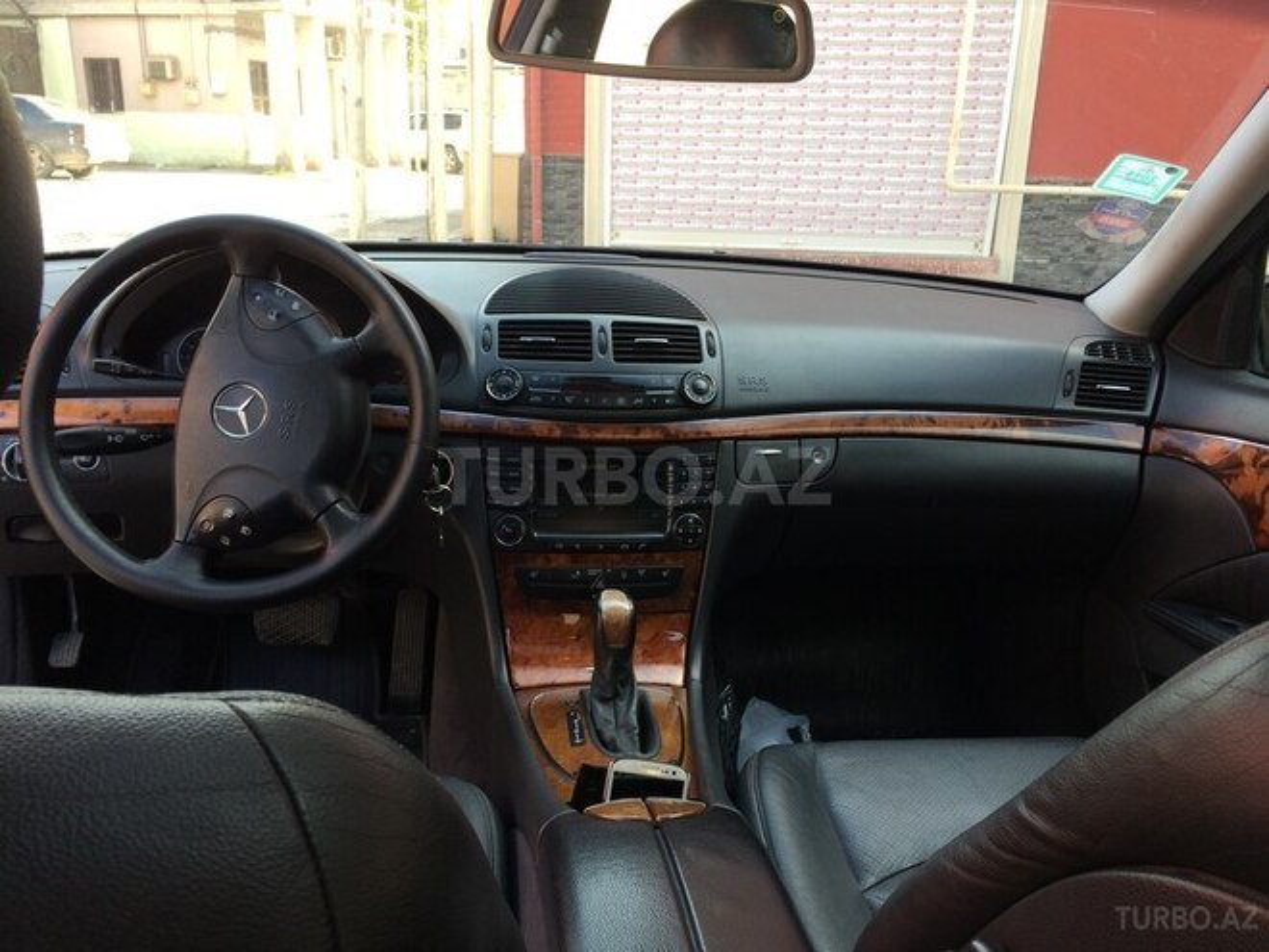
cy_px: 476
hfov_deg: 61.7
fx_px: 1063
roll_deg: -1.3
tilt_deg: -18.5
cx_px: 634
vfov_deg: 48.2
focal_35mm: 29
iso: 32
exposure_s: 1/118
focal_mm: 4.15
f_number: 2.2
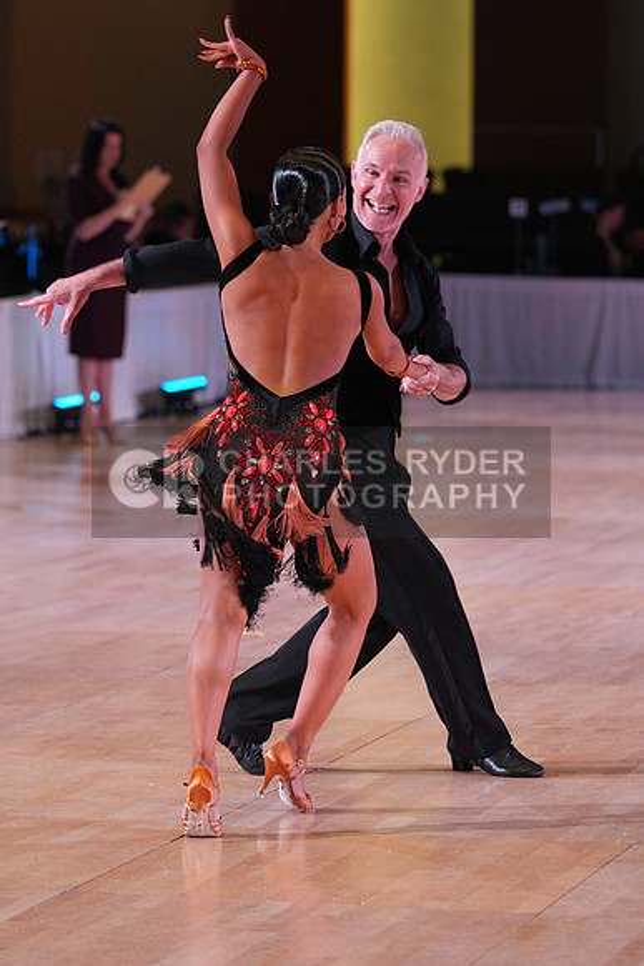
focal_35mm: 166
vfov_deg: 12.4
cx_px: 322
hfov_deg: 8.3
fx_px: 4451
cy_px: 483
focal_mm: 166
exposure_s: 1/250
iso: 2500
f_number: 4.5
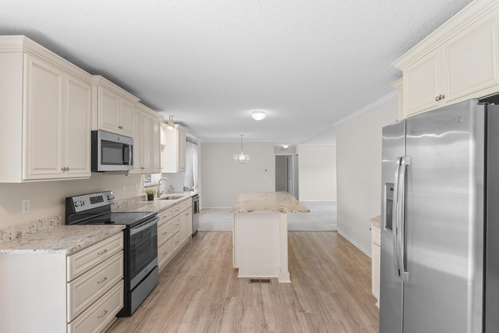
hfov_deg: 86.9
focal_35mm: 19
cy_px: 166
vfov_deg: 64.6
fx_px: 263
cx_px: 250
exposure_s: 1/1.25
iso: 100
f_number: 4.8
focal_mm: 13
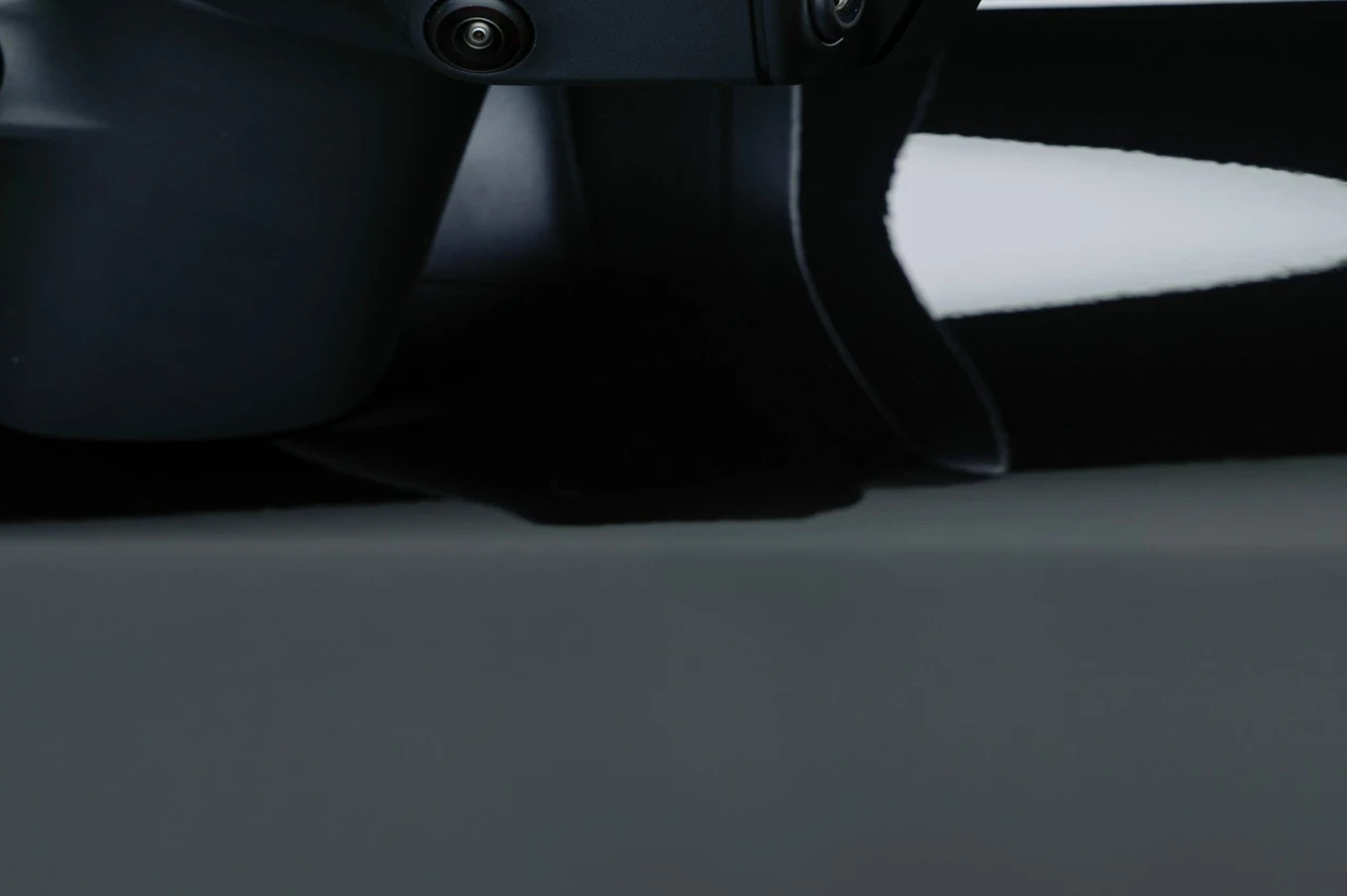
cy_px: -112
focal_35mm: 139
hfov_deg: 14.7
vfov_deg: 9.7
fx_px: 5197
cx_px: 405
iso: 100
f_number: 7.1
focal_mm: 58
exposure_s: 1/2.5
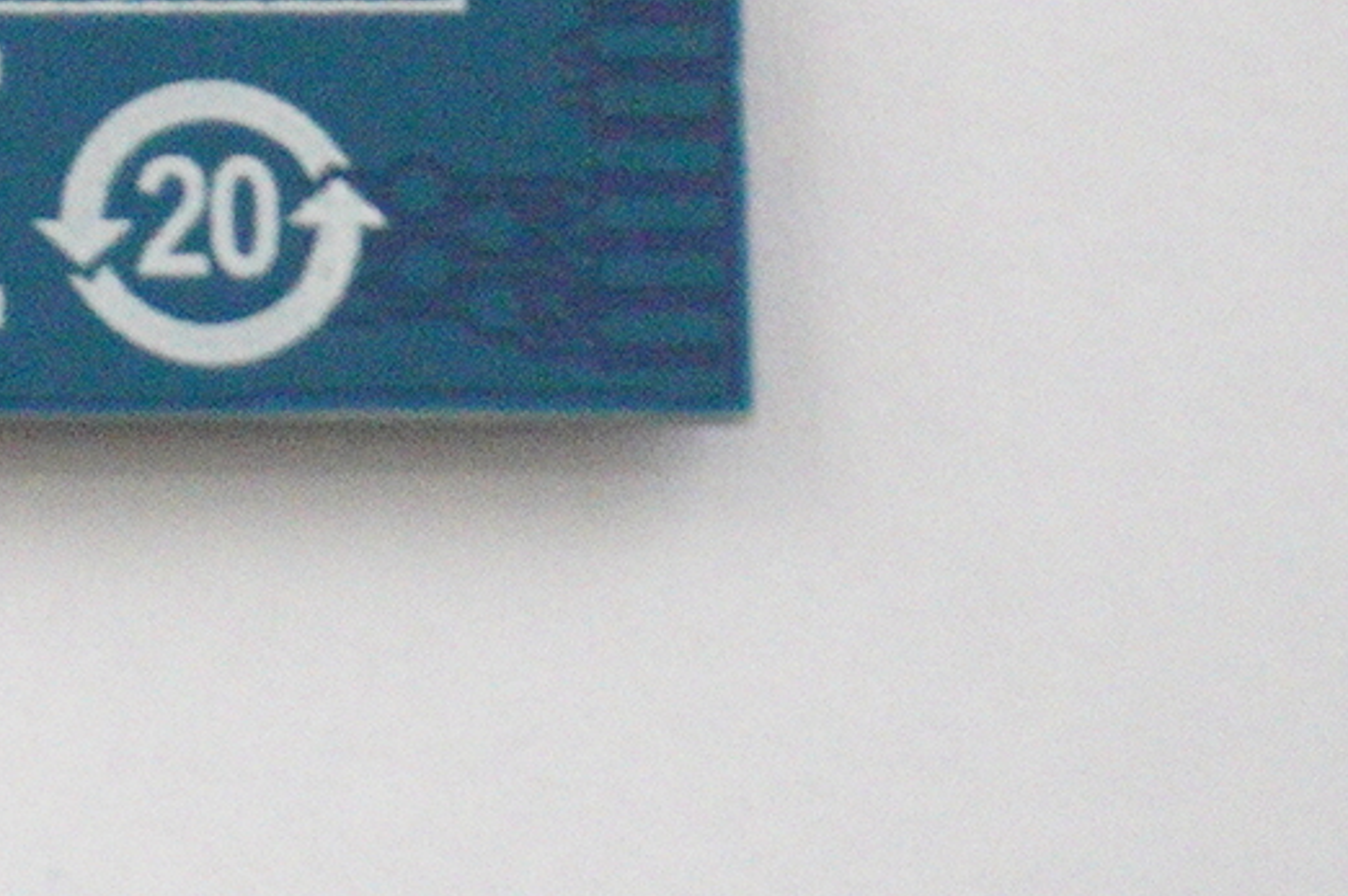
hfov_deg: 5.8
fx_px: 12906
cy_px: -201
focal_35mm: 345
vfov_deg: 4.0
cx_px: -1570
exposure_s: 1/320
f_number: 5.6
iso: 6400
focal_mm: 48
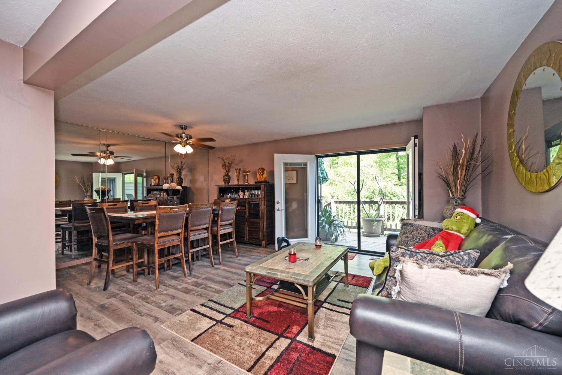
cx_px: 281
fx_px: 219
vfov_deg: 81.2
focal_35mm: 14
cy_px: 188
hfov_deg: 104.3
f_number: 4.5
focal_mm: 14
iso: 200
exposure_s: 1/80
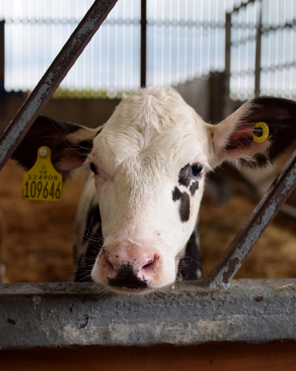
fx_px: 652
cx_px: 149
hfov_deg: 25.6
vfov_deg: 31.7
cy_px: 190
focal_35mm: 60
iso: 800
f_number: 2.8
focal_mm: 35
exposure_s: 1/640
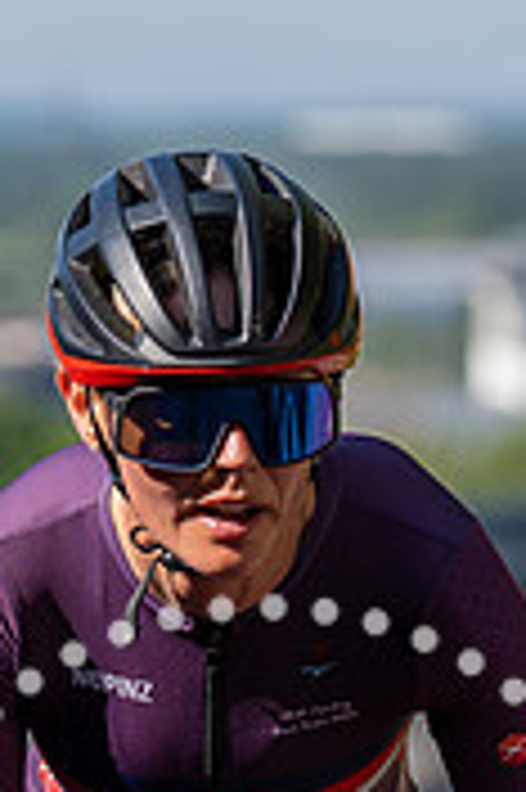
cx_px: 272
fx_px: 9354
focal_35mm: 426
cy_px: 634
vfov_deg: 4.8
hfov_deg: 3.2
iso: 100
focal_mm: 111
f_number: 3.5
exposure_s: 1/1000
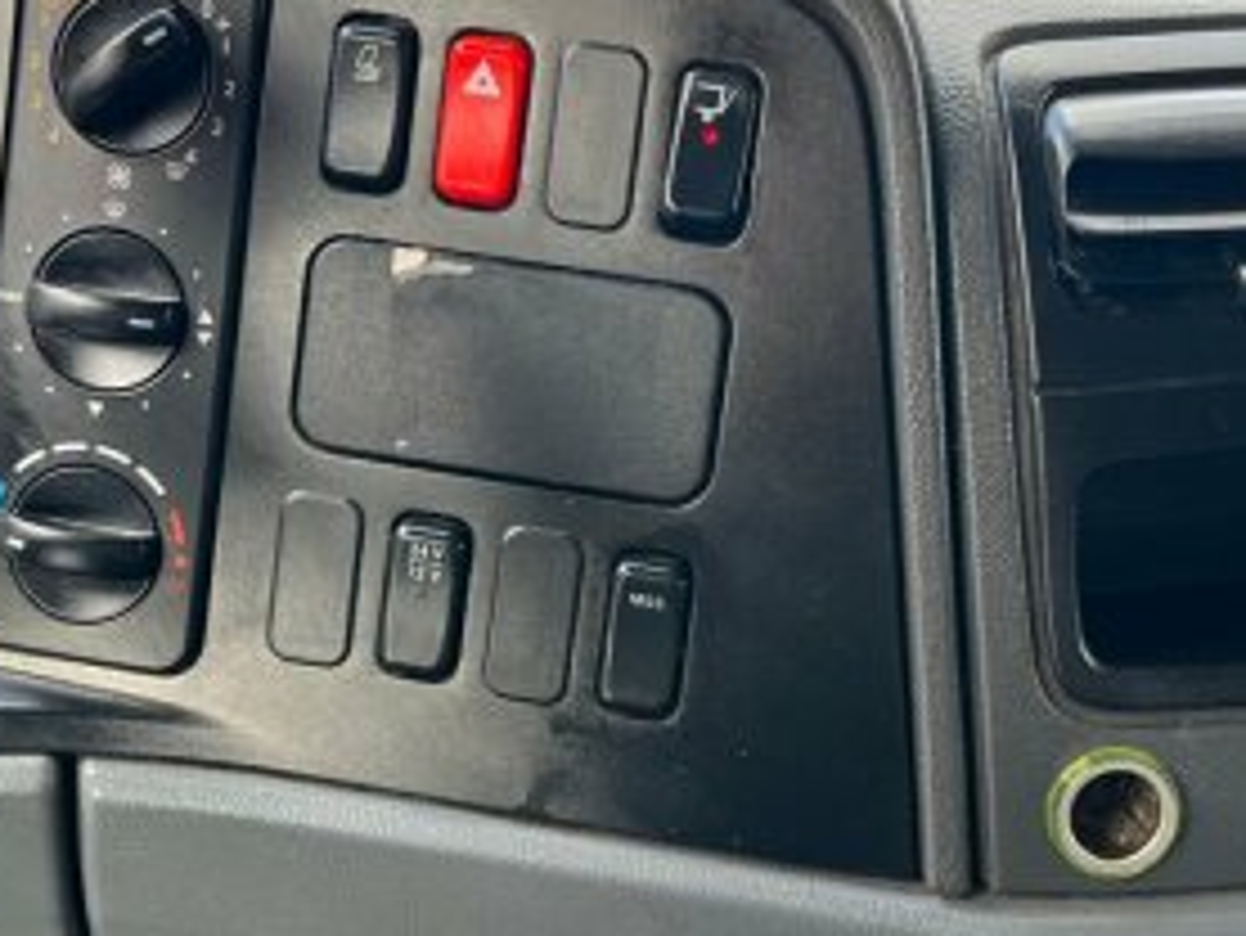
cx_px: 724
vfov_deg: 24.4
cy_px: 396
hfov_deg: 32.1
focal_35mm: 60
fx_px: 2161
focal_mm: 5.7
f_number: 1.5
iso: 64
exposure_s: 1/121
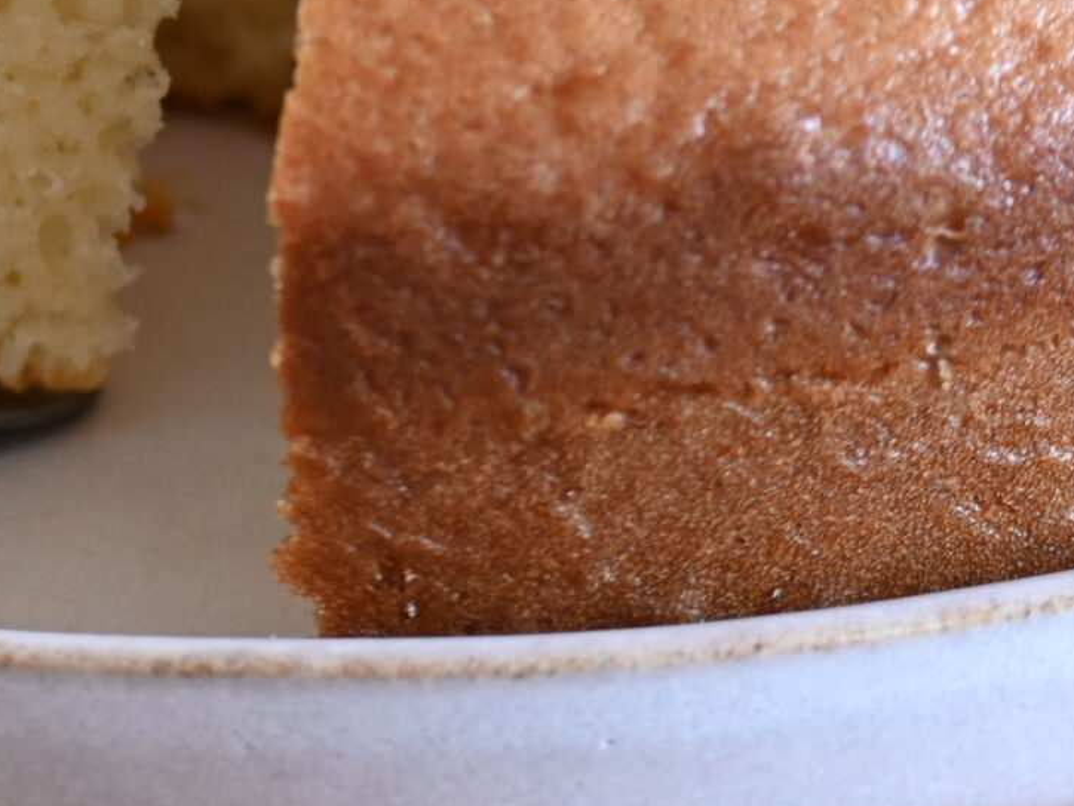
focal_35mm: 306
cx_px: 159
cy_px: -432
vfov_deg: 4.8
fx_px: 9494
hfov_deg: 6.5
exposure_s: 1/8
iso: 200
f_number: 5.6
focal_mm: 60
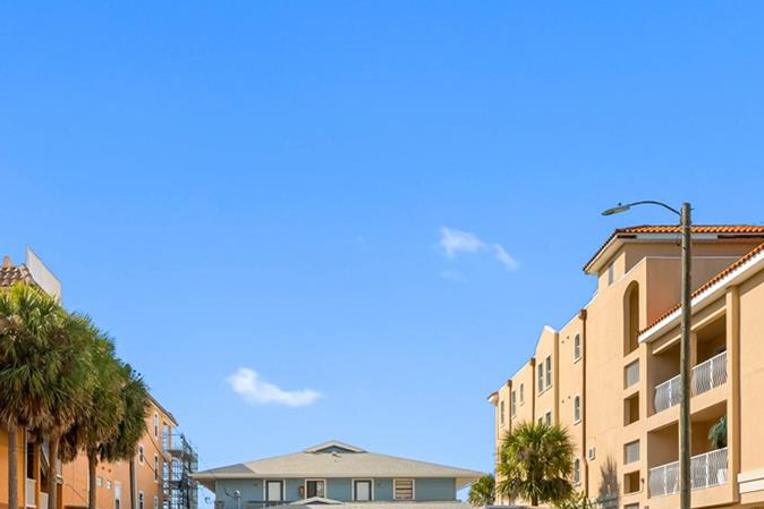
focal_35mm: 38
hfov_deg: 50.5
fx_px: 806
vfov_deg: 31.6
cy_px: 540
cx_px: 316
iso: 125
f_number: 11
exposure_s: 1/250
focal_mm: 16
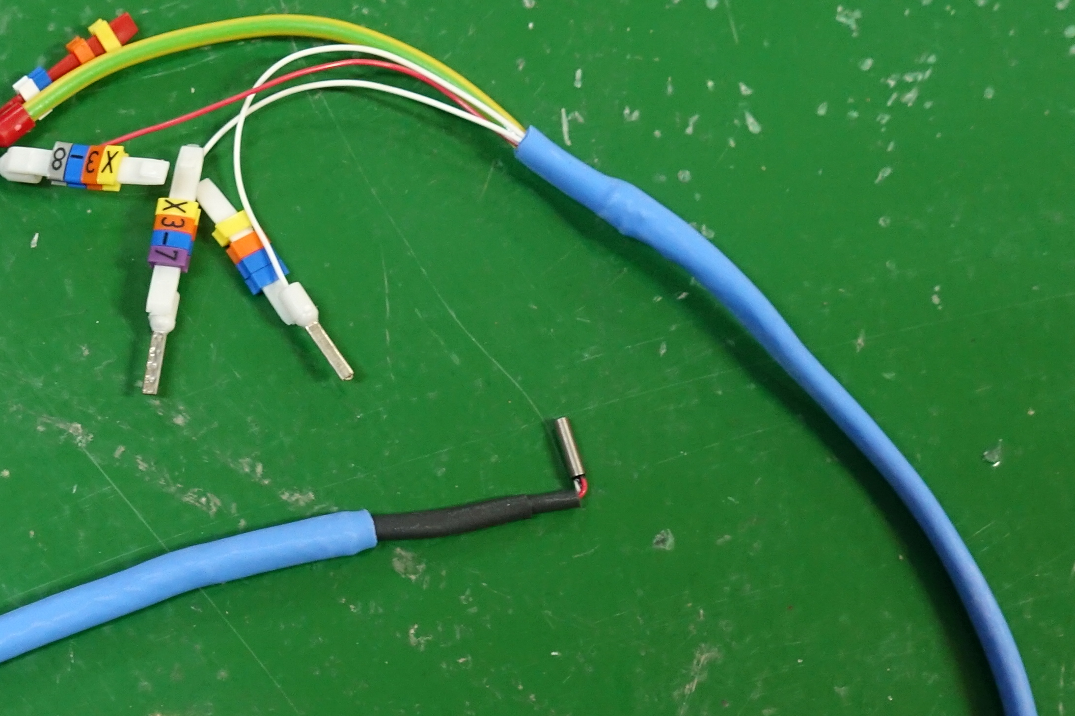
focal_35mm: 90
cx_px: 222
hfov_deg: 22.3
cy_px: 763
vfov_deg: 14.9
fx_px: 2687
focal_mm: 13.16
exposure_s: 1/15
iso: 800
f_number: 2.8
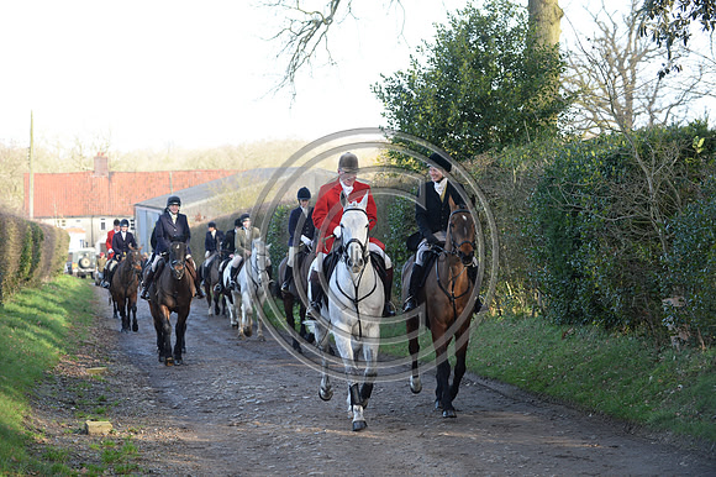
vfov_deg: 13.0
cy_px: 238
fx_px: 2087
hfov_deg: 19.5
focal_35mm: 105
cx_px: 358
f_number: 5
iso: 1250
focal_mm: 105
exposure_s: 1/640
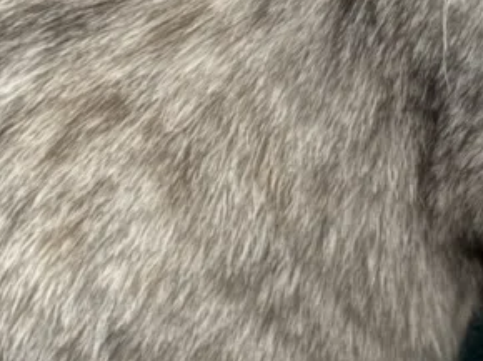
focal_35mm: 106
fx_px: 1478
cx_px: 320
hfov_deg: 18.5
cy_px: 45
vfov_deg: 13.8
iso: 320
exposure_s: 1/40
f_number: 1.78
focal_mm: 6.76
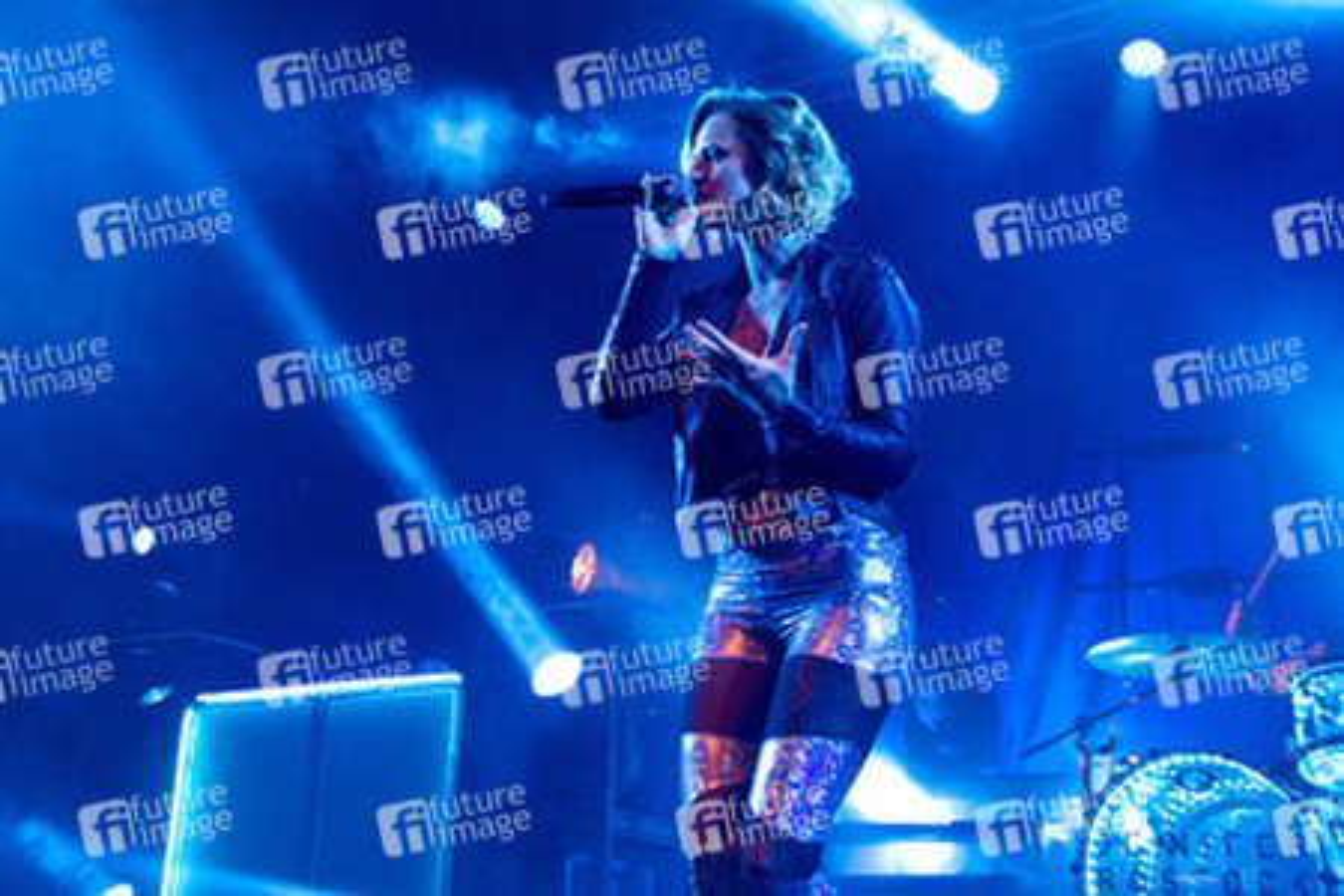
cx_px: 672
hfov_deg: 50.7
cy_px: 448
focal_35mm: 38
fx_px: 1419
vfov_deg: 35.1
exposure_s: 1/125
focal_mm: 38
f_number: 3.5
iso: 1600
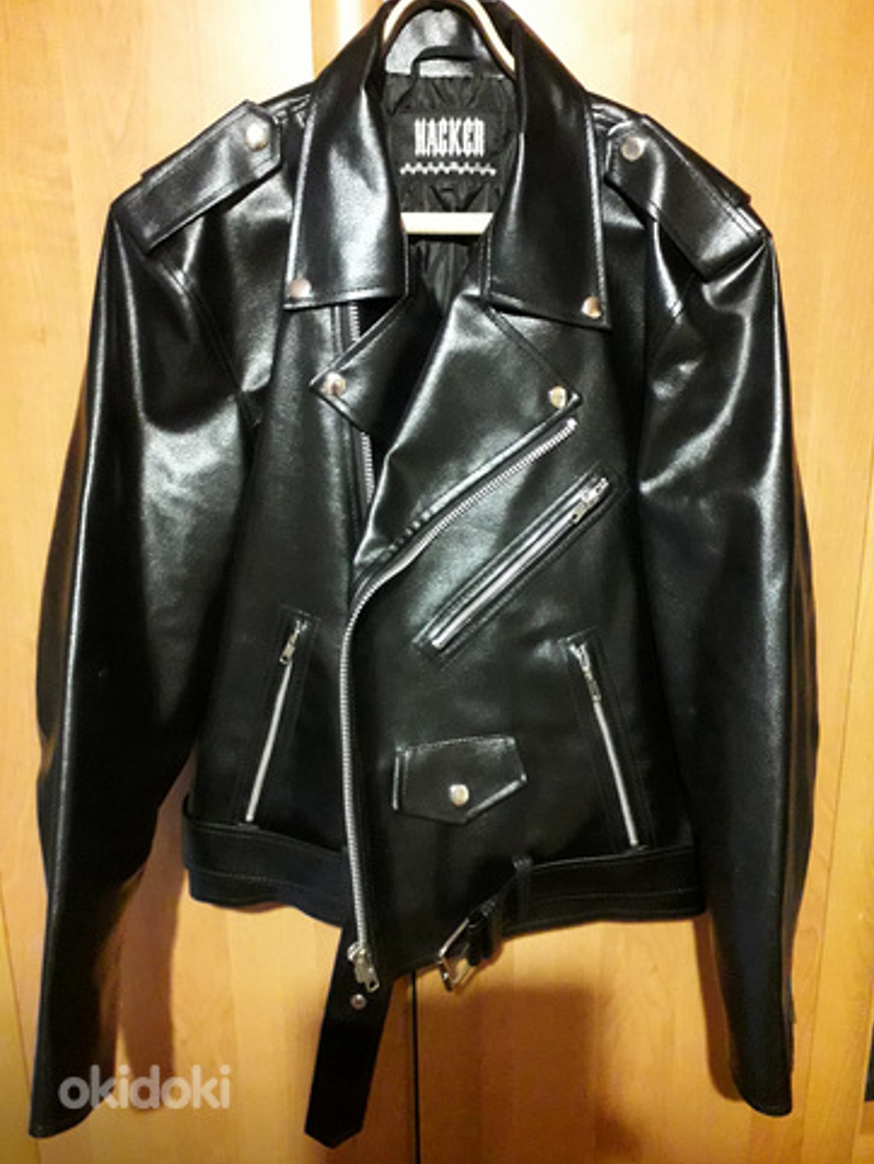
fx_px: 942
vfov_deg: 63.4
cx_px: 443
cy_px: 568
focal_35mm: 28
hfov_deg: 49.8
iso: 800
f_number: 1.9
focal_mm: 3.6
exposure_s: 1/10
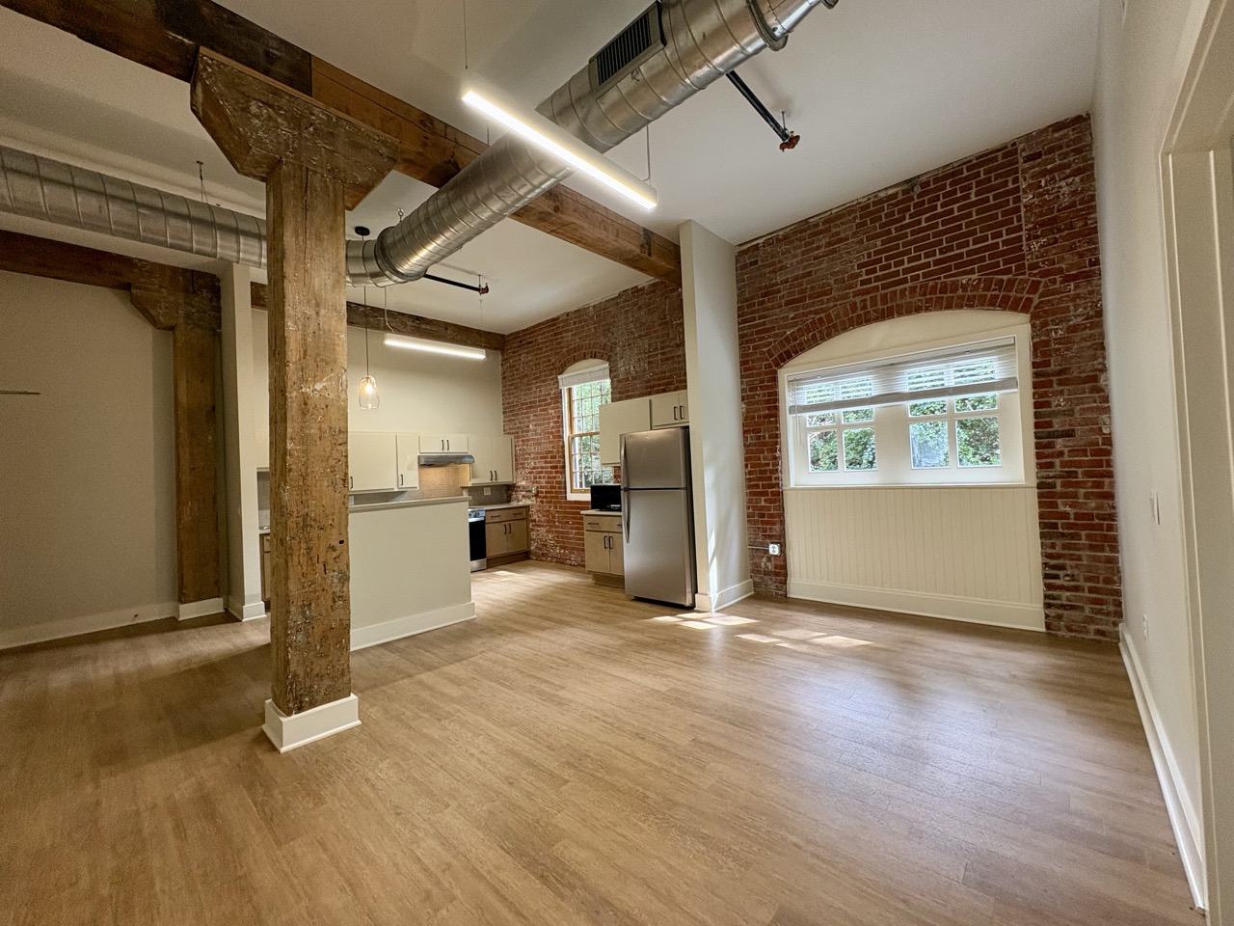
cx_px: 617
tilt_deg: +1.5
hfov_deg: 102.1
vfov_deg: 85.7
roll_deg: +2.8
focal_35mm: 14
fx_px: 499
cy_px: 463
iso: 200
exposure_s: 1/60
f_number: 2.2
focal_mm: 2.22
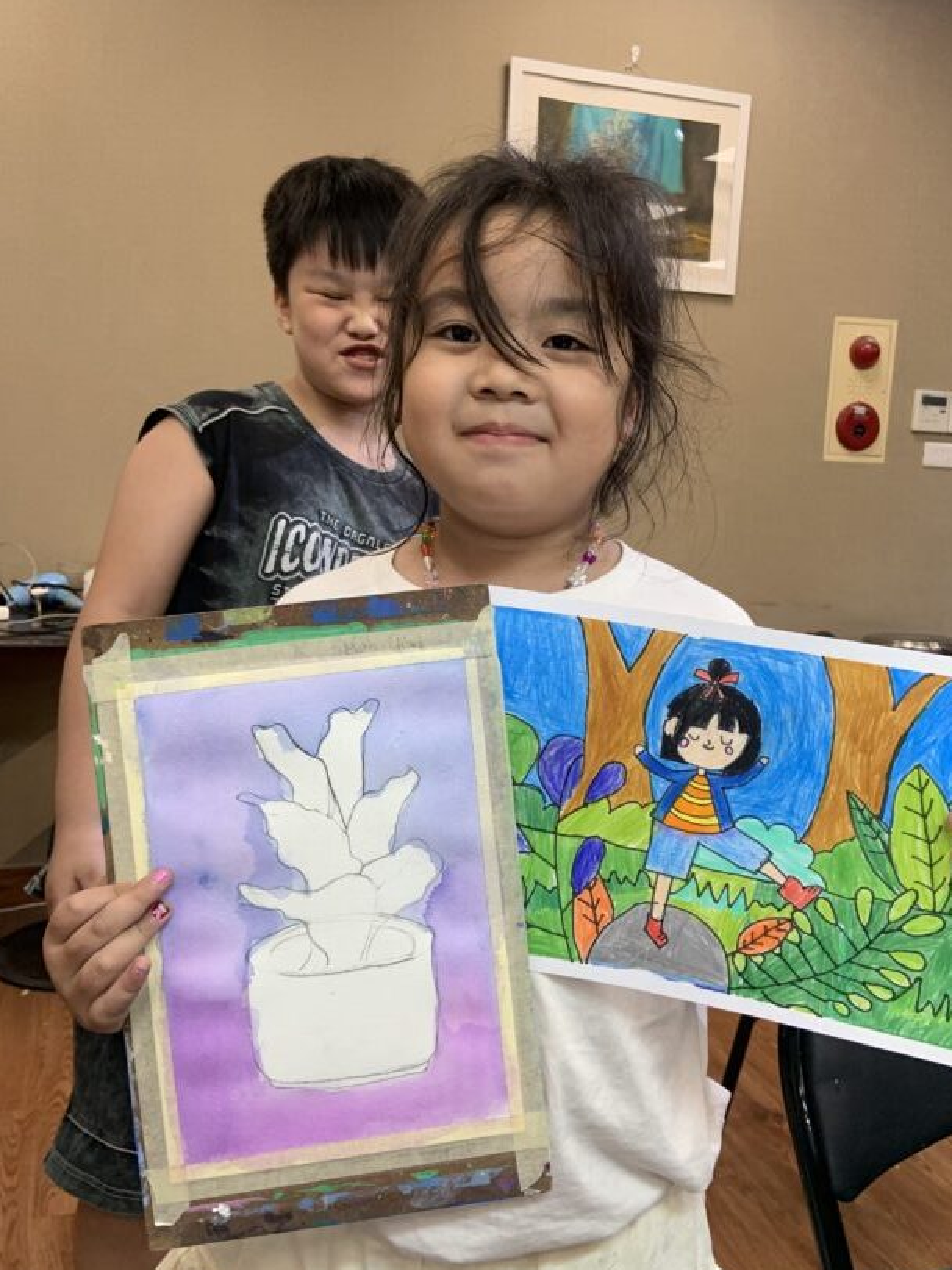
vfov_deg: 56.8
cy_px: 619
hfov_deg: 44.1
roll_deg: -2.5
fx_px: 1174
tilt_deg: -6.7
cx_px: 524
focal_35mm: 32
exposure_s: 1/110
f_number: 1.8
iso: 100
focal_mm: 4.25
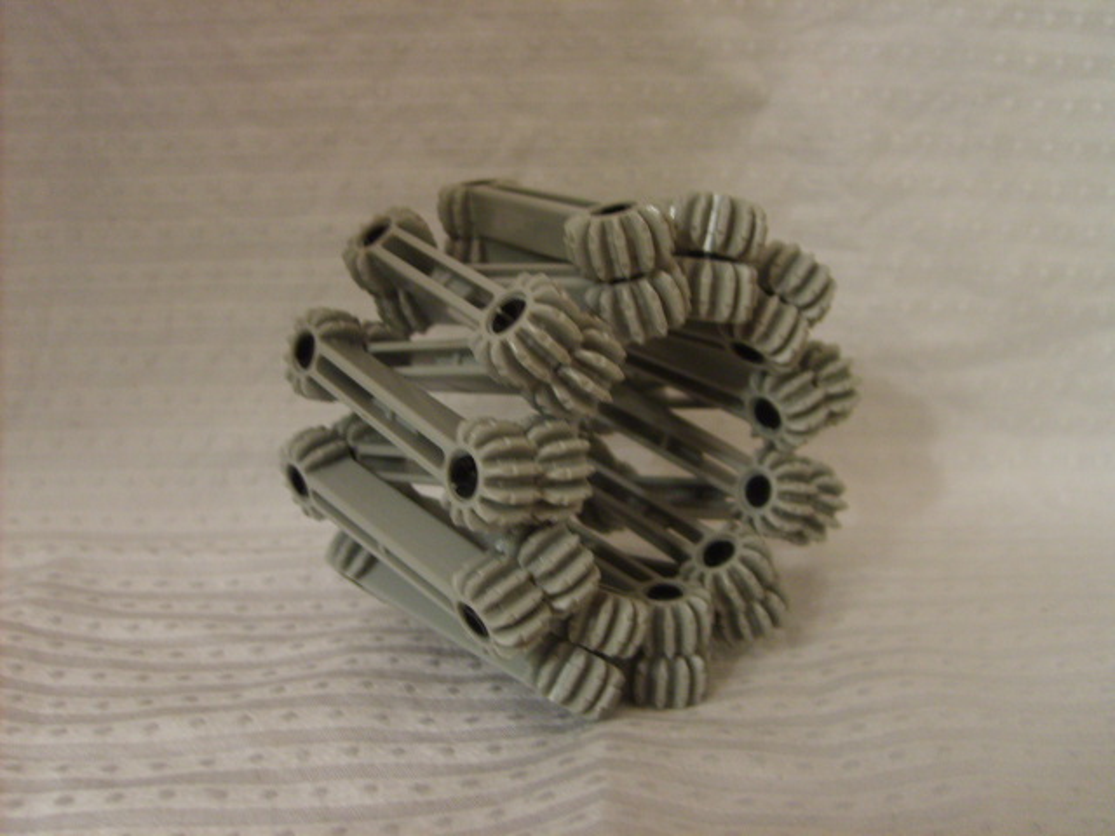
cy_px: 418
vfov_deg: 40.7
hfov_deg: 52.6
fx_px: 1127
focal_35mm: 35
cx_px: 558
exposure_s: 1/6
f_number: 2.8
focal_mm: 5.8
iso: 140
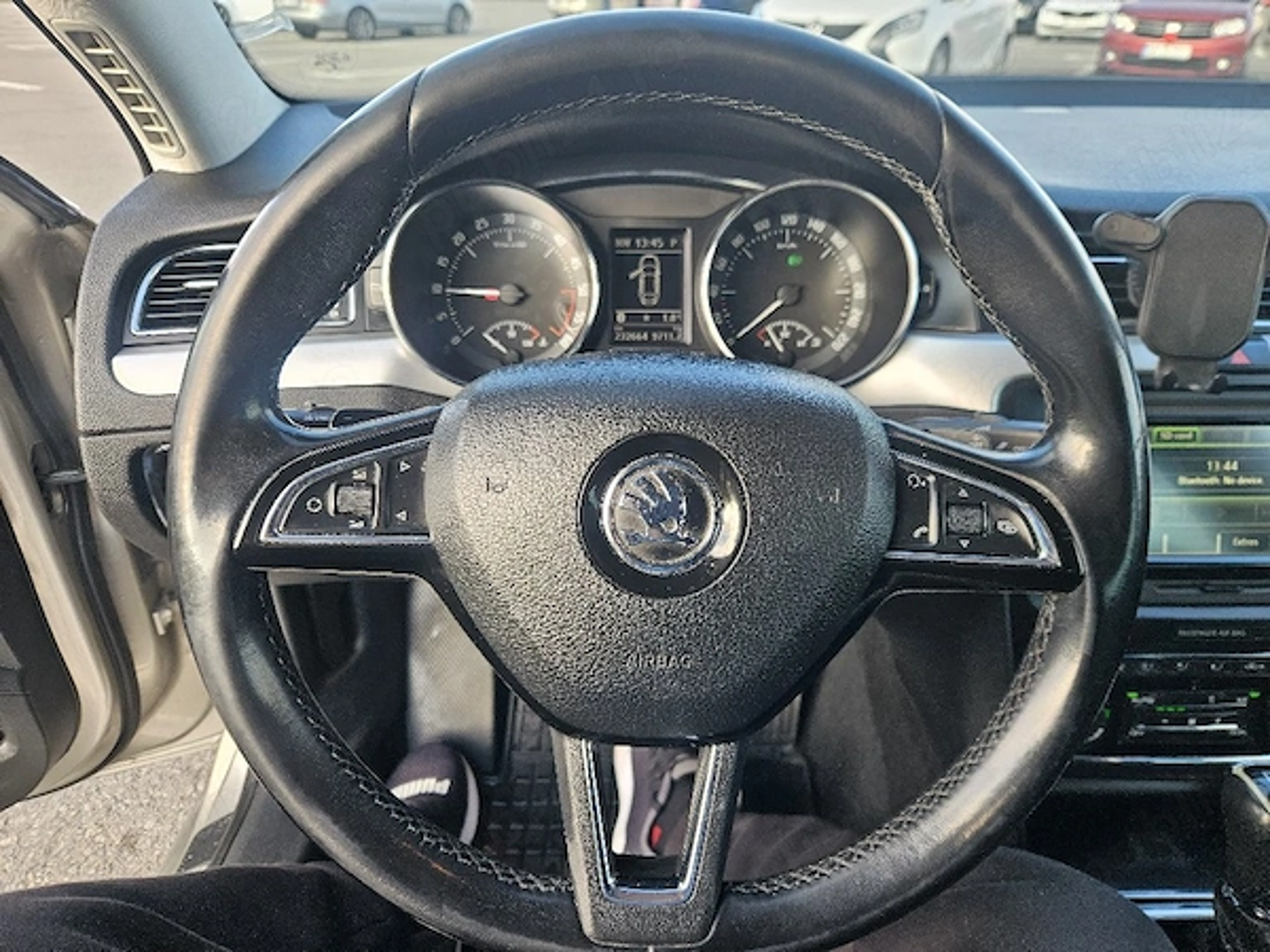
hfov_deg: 73.9
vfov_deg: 58.9
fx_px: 844
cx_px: 635
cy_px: 476
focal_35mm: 23
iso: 64
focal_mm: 5.4
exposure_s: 1/182
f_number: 1.8
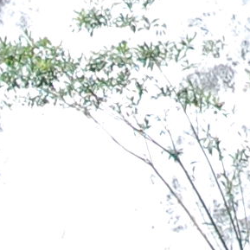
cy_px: -231
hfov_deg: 5.4
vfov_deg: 5.4
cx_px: 453
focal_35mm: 318
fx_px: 2598
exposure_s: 1/200
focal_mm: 24
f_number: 7.1
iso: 200
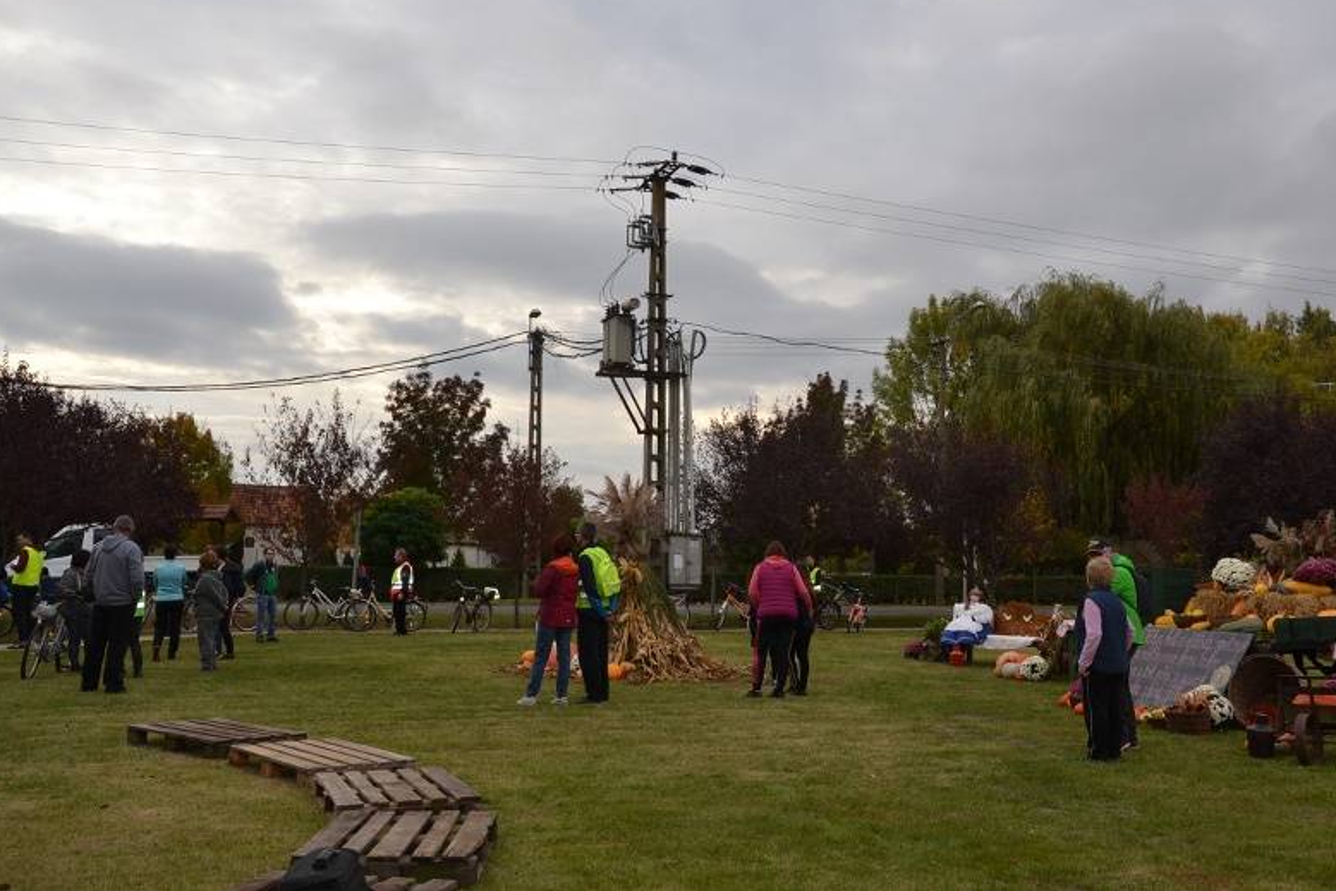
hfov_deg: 51.9
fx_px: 1373
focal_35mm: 37
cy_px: 435
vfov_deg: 36.0
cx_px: 680
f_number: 6.3
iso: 100
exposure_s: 1/200
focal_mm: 24
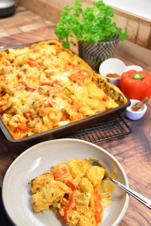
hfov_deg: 29.9
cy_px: 113
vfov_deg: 43.6
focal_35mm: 45
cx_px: 76
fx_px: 283
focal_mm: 30
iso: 2800
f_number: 4.2
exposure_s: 1/60
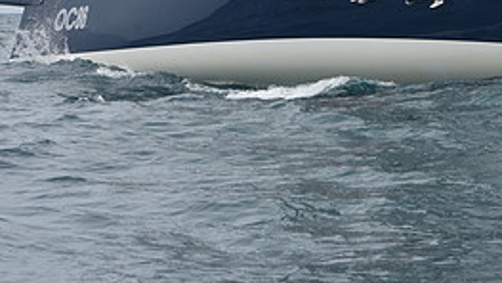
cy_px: -76
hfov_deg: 13.2
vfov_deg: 7.4
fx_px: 2157
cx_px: 443
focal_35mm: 162
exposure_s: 1/800
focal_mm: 70
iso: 250
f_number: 9
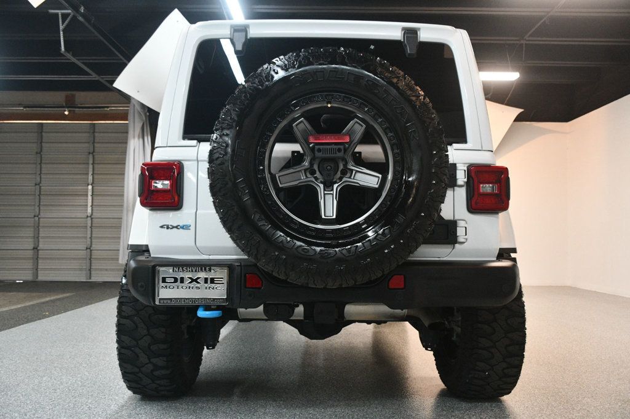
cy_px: 210
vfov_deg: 43.6
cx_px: 315
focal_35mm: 30
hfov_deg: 61.9
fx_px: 525
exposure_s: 1/125
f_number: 3.5
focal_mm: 20
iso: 2000
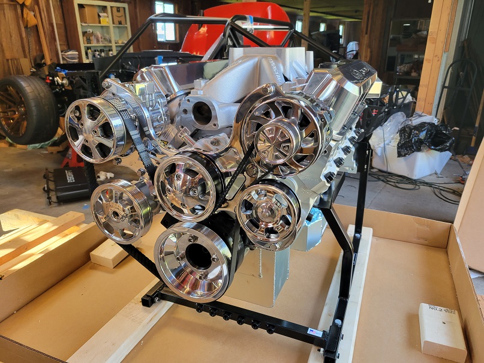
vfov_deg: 53.1
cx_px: 242
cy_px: 182
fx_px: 363
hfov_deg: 67.3
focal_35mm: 26
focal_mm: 5.4
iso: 125
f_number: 1.8
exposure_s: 1/120
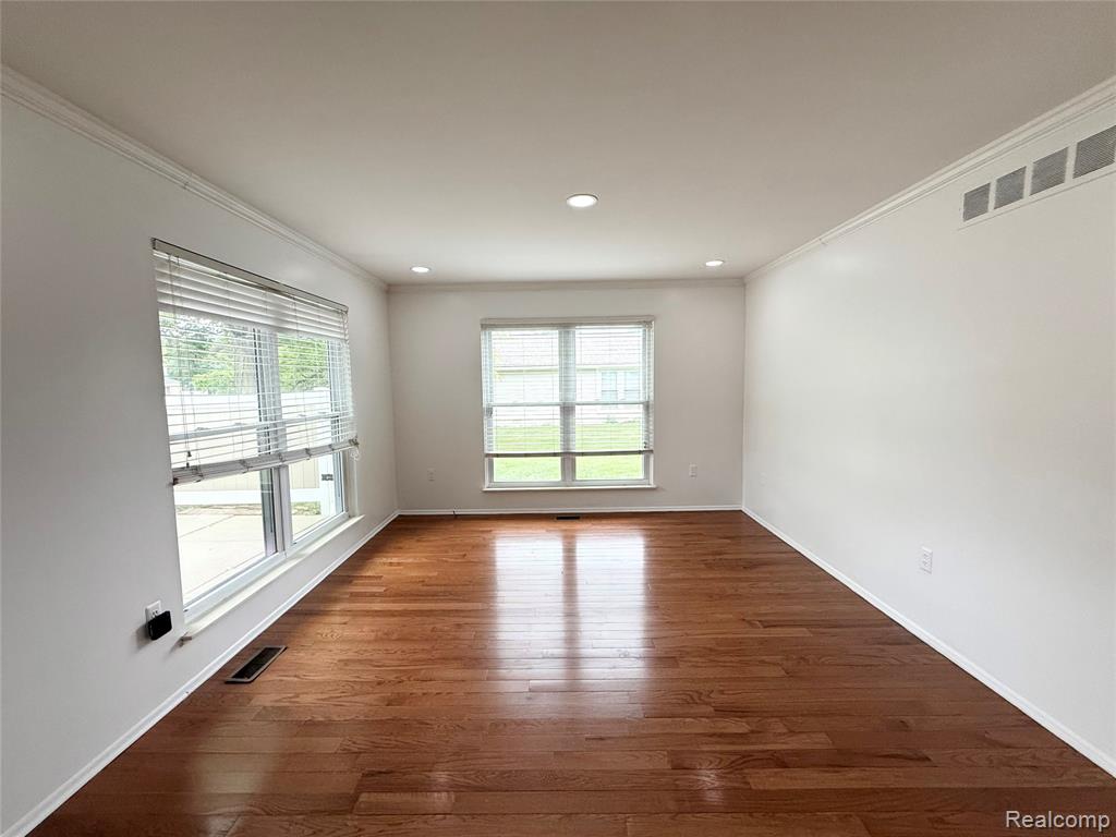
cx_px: 558
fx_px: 451
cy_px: 418
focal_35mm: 14
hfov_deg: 102.1
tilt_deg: -4.3
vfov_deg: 85.7
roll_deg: +1.5
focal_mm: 2.22
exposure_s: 1/120
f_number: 2.2
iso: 125
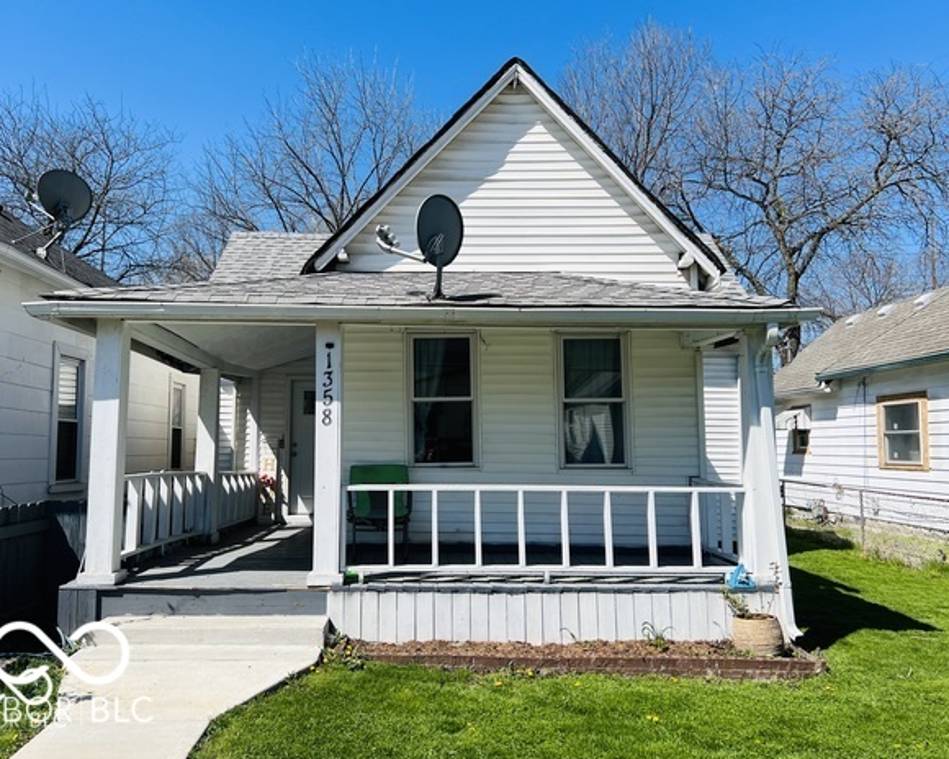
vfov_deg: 51.5
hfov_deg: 62.1
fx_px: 786
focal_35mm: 28
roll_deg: -0.2
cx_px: 437
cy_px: 375
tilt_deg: +4.8
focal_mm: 5.7
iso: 50
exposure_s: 1/5076
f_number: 1.5
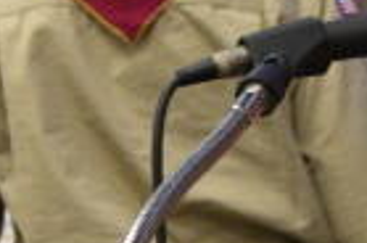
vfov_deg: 3.4
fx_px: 4150
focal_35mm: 408
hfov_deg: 5.1
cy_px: 55
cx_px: 158
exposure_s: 1/80
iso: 1600
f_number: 4.5
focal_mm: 34
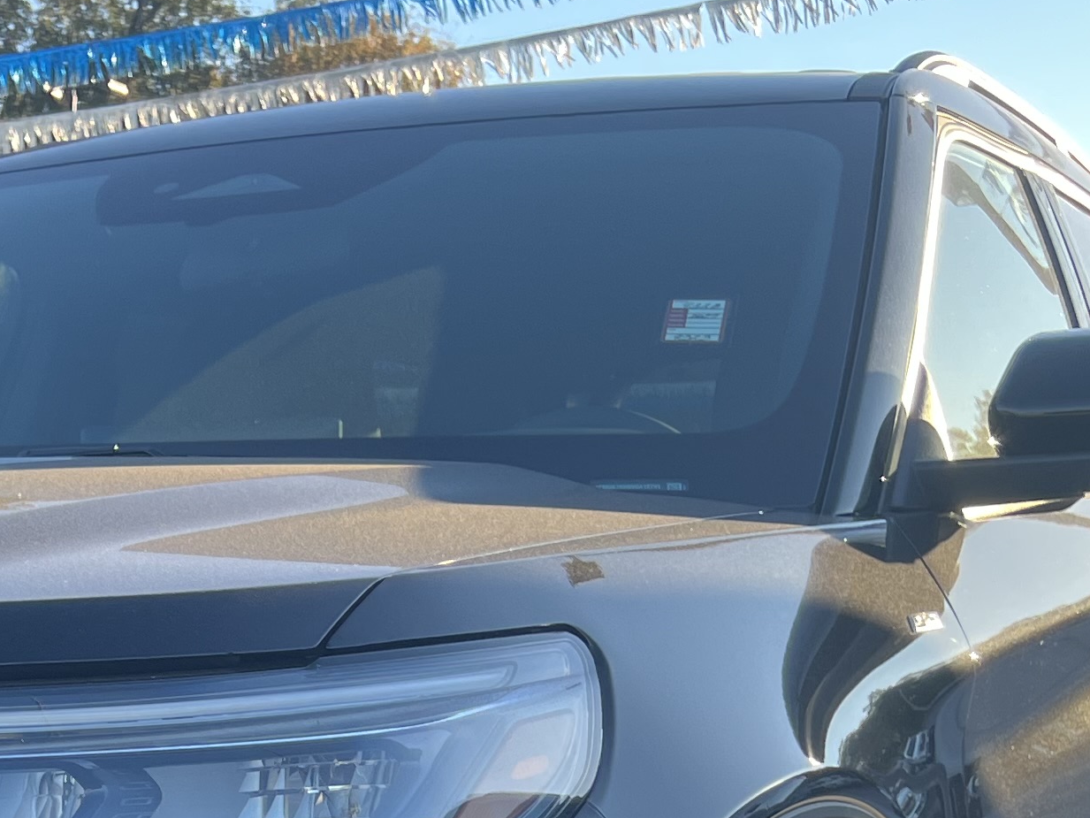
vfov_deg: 16.0
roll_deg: -1.1
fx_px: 2677
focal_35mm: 85
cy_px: 1196
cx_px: -5
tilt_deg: -11.8
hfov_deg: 22.1
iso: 50
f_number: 1.5
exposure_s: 1/361
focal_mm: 5.7
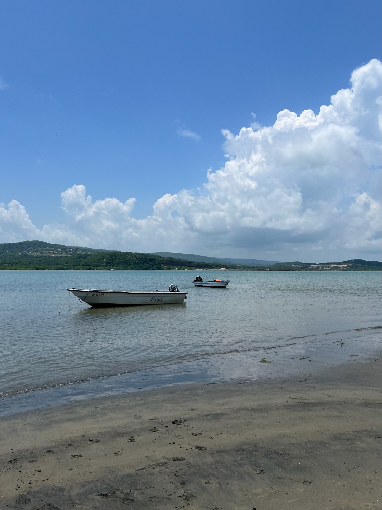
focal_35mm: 26
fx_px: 383
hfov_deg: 53.1
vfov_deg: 67.3
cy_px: 255
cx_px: 191
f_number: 1.6
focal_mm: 5.1
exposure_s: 1/6897
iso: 50
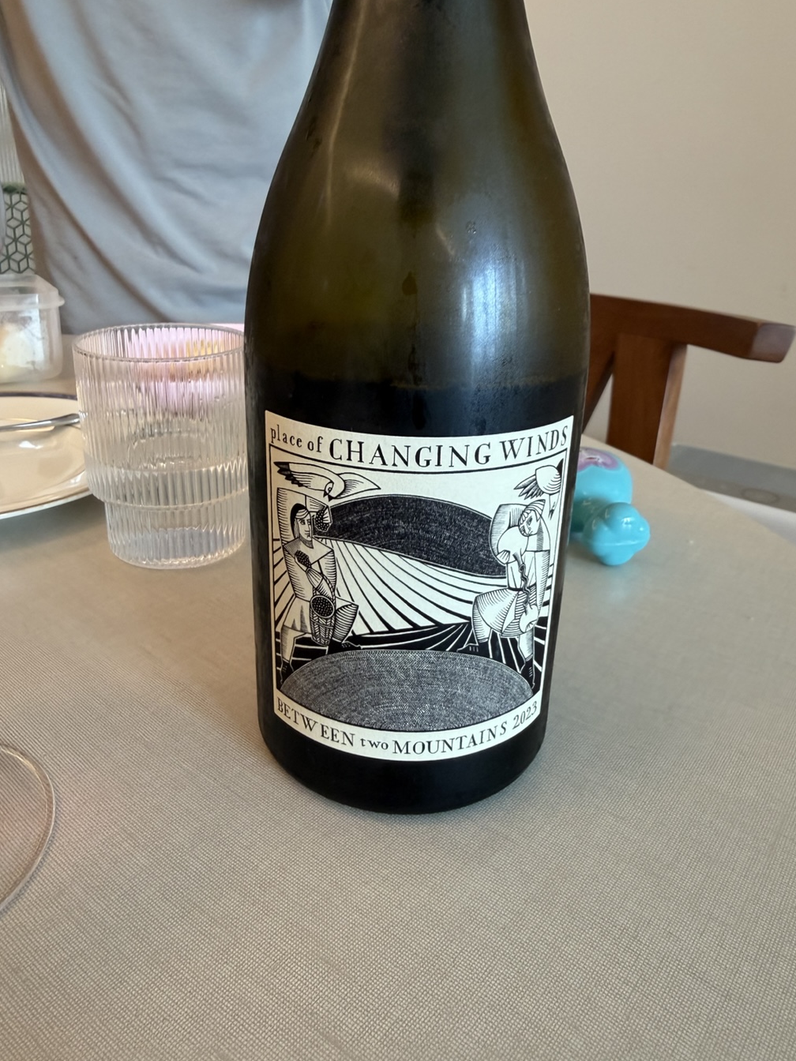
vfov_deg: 69.4
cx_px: 389
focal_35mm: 25
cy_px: 530
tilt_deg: -19.8
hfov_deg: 54.9
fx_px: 767
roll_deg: -2.1
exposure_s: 1/121
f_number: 2.2
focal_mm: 2.22
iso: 250
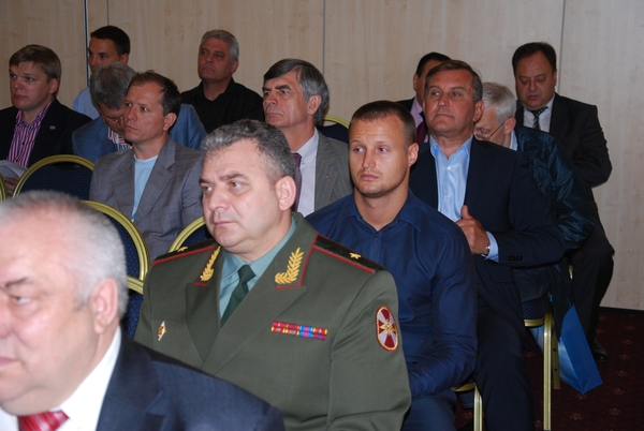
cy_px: 216
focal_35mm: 75
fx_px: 1344
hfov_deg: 27.0
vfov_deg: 18.2
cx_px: 322
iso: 400
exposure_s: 1/60
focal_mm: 50
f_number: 5
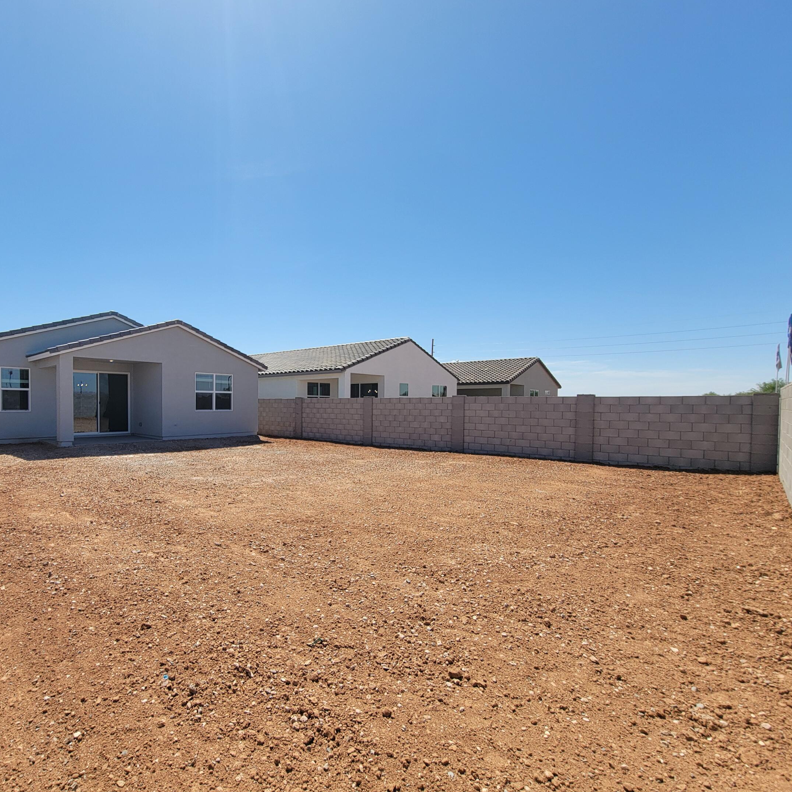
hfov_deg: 85.6
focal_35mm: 16
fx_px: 414
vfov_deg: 87.4
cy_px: 410
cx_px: 293
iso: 50
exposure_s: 1/1962
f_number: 2.2
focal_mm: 2.2
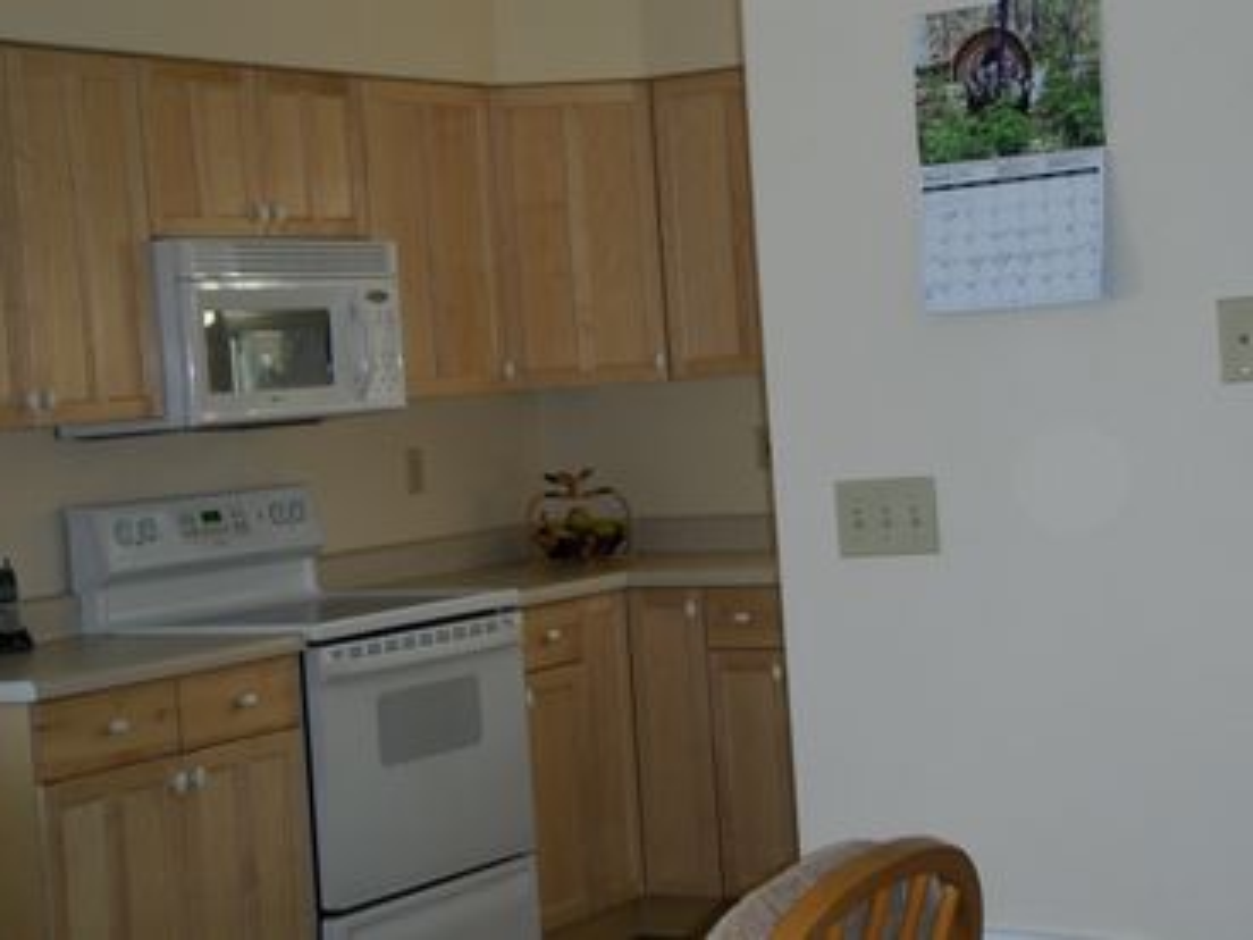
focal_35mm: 84
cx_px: 626
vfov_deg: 17.6
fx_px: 3041
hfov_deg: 23.3
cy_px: 470
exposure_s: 1/90
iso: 100
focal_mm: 13.53
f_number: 4
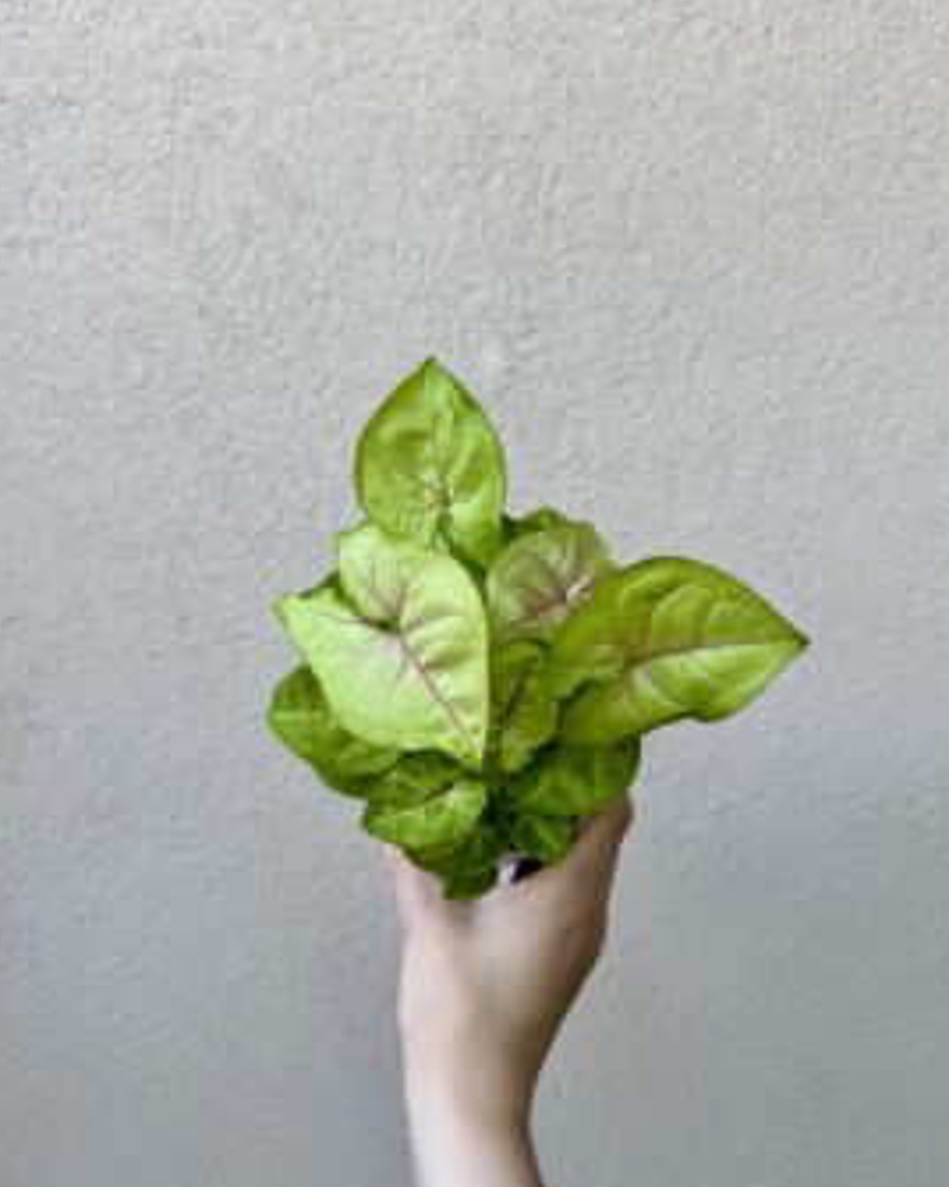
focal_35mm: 28
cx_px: 503
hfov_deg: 51.5
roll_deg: +1.0
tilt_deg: -9.1
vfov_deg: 62.2
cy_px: 588
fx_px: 983
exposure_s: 1/249
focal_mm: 6.76
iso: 64
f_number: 1.78
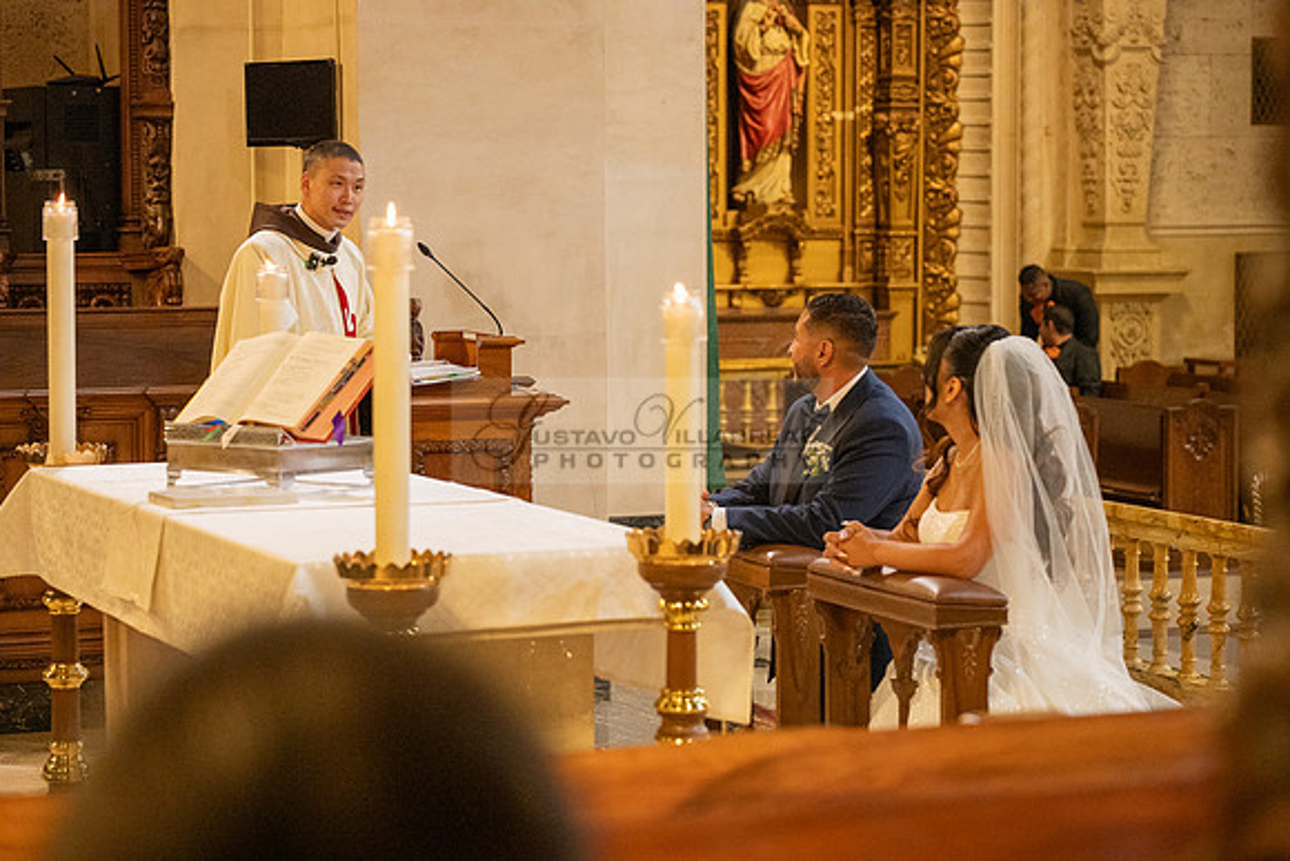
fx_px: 3190
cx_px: 645
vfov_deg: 15.4
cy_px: 430
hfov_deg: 22.9
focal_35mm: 89
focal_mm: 89
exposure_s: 1/200
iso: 3200
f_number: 4
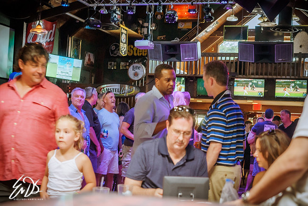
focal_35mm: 66
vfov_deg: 20.8
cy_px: 114
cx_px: 176
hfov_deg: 30.7
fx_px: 561
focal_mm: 55
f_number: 4
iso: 1000
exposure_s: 1/60
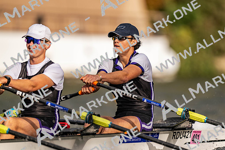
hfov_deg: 3.1
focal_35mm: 670
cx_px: 124
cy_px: 80
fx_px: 4185
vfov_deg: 2.0
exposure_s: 1/2500
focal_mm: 600
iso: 110
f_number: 4
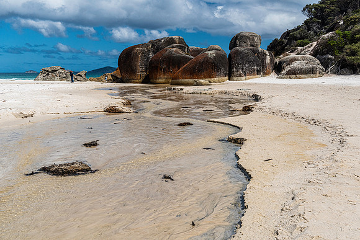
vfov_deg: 35.1
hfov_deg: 50.7
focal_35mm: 38
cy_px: 120
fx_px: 380
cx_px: 180
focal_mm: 38
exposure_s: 1/125
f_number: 22
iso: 400
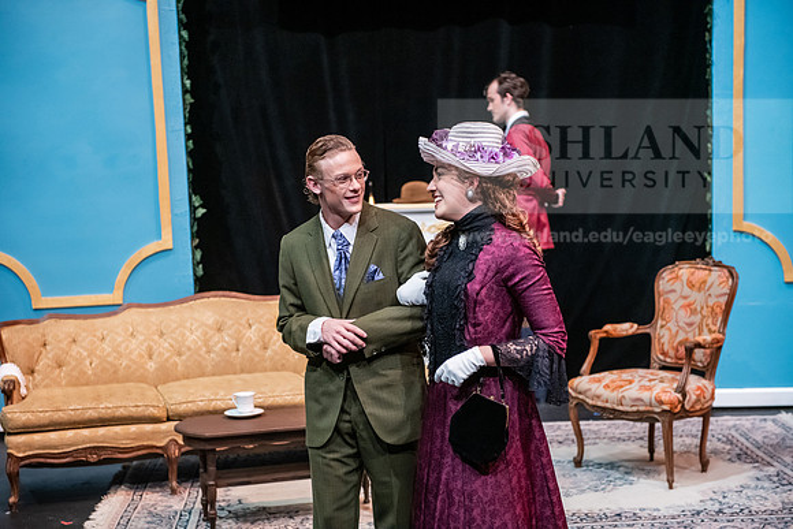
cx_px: 396
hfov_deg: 28.8
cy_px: 264
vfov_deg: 19.5
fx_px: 1542
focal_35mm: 70
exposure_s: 1/200
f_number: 3.2
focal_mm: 70
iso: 3200
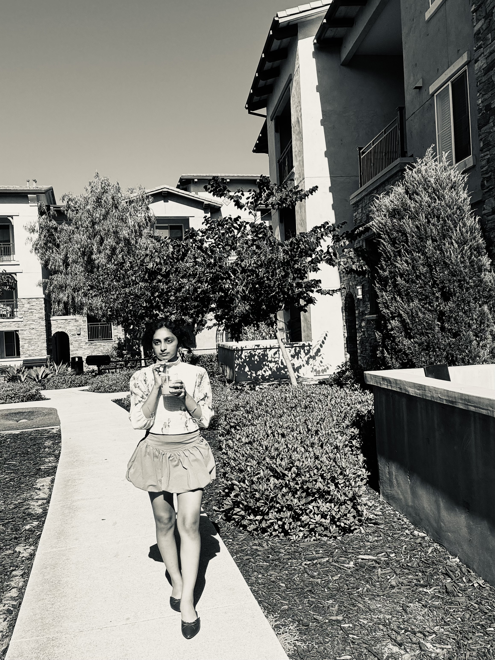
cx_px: 248
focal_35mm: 30
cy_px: 330
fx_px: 572
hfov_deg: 46.8
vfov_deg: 60.0
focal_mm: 2.69
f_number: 1.9
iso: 25
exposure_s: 1/1541
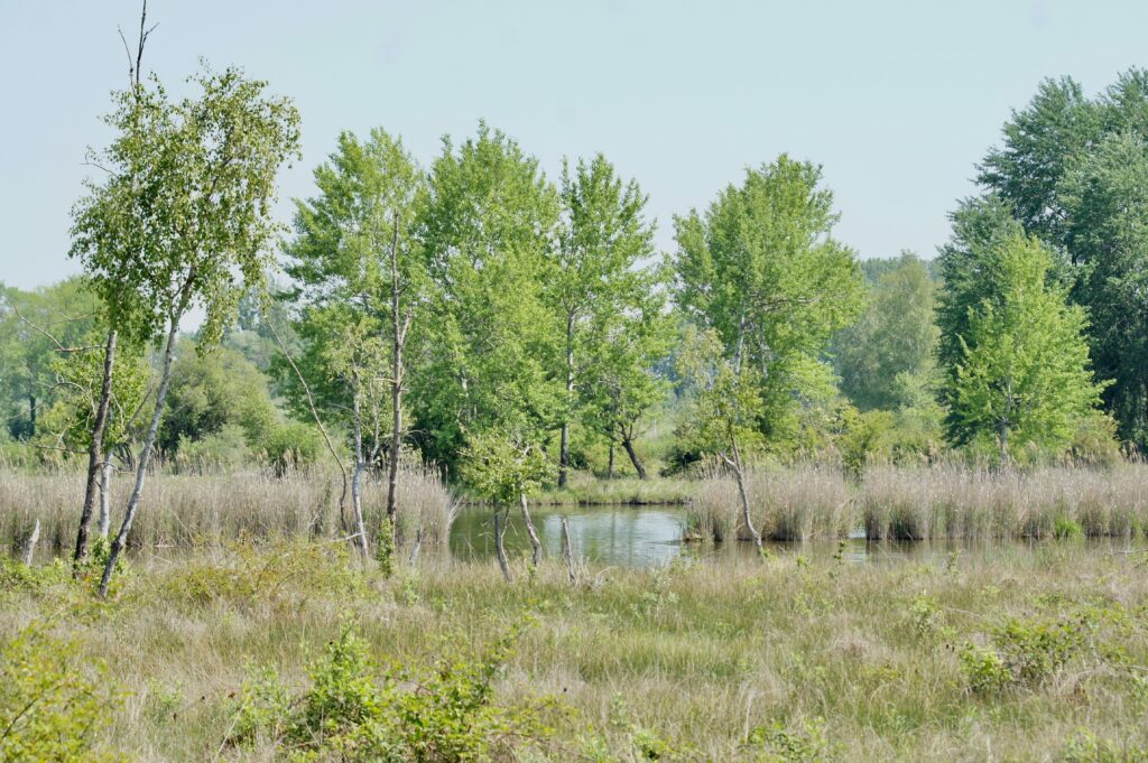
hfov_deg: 18.2
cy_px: 382
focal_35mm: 112
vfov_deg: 12.2
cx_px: 574
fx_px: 3585
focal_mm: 75
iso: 200
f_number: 8
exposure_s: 1/160
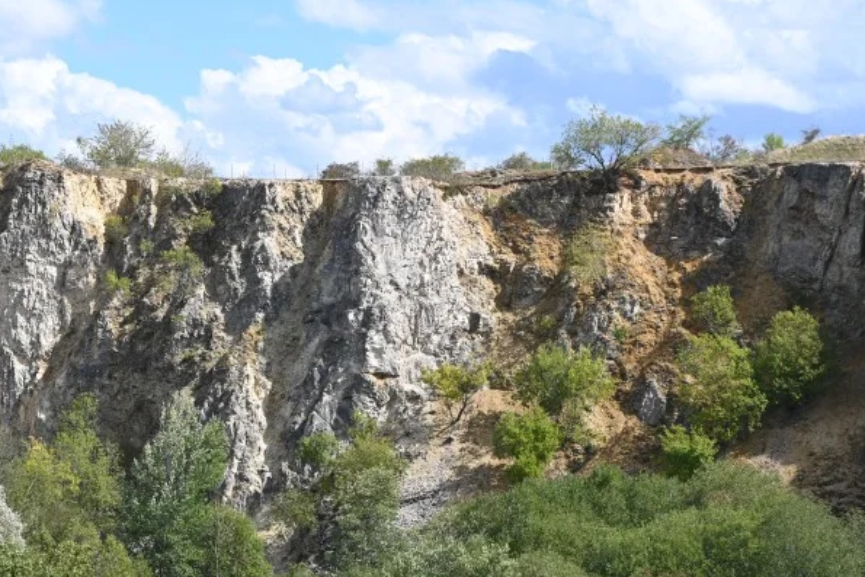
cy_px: 405
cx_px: 109
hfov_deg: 16.0
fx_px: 3052
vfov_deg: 10.8
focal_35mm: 127
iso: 100
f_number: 7.1
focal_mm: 70
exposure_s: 1/320
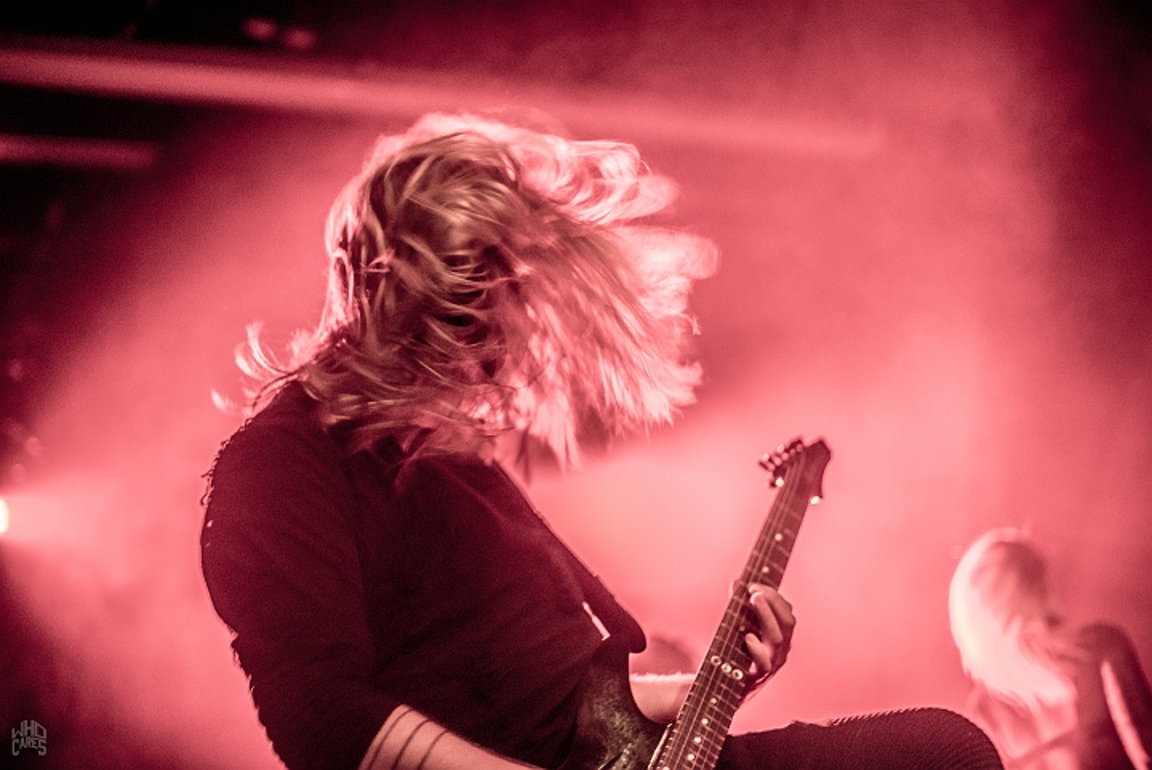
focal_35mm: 50
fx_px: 1601
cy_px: 385
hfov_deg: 39.6
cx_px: 576
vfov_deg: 27.0
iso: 1600
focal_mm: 50
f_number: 1.4
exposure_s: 1/80
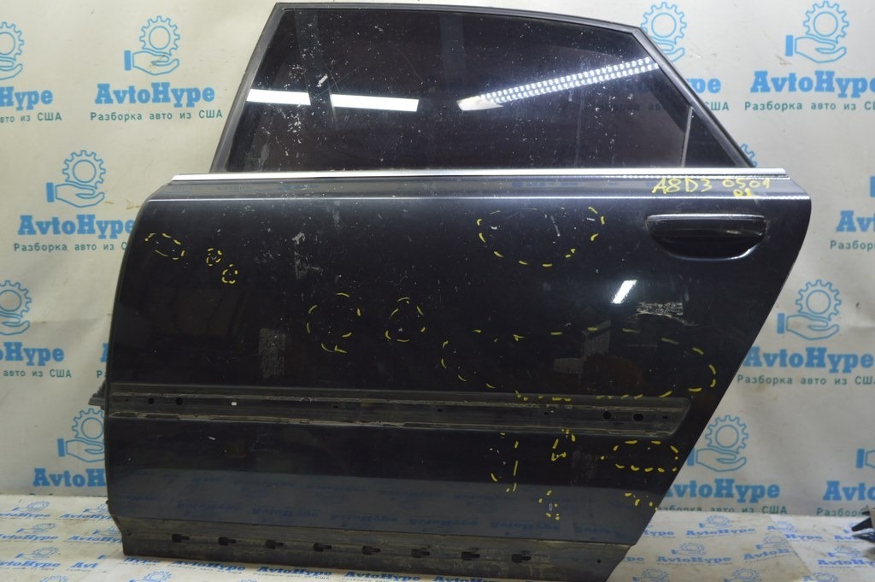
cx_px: 438
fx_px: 911
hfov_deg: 51.3
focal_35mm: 38
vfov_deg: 35.4
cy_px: 291
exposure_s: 1/20
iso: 400
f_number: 5.6
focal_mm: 25
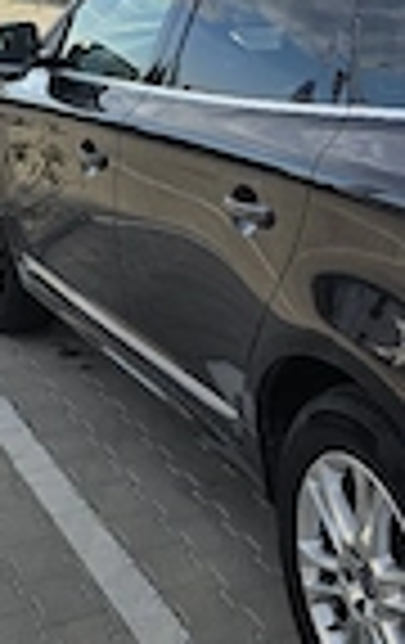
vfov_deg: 30.1
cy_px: 266
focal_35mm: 68
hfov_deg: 19.1
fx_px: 1195
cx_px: 306
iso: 80
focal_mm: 6.3
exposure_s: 1/10000
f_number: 1.7
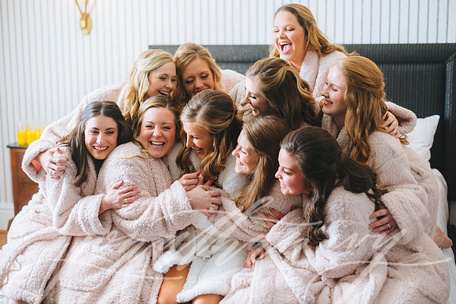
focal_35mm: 55
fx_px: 692
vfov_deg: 24.7
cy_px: 138
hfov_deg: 36.4
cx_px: 208
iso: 800
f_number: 2
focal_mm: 50
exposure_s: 1/400
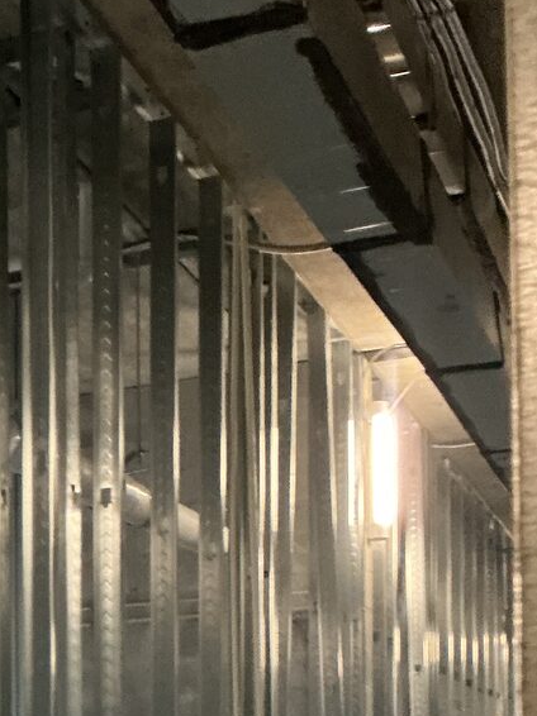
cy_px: 834
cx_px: -194
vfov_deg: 22.2
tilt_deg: +1.0
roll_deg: +0.6
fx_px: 1697
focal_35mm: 82
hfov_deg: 16.8
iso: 320
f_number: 1.8
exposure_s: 1/30
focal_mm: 3
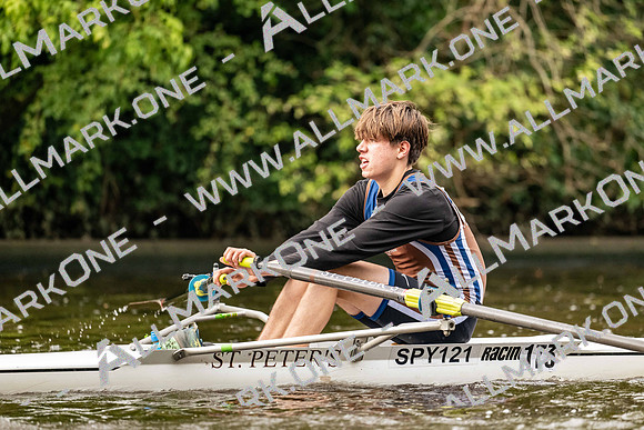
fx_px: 7157
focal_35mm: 400
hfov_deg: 5.2
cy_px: 215
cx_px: 322
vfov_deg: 3.4
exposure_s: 1/2500
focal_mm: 400
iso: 2800
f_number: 4.5
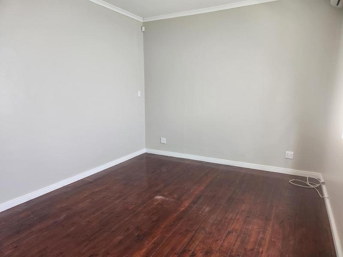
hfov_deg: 73.9
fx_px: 228
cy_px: 128
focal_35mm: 23
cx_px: 172
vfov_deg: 58.9
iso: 320
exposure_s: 1/100
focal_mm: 5.4
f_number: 1.8
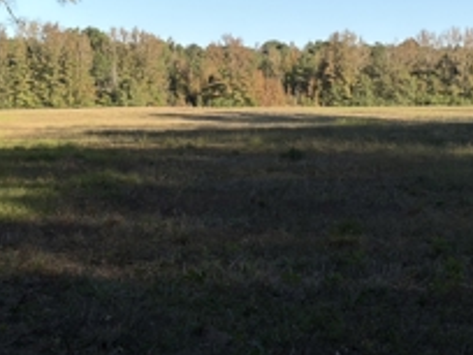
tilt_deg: +0.6
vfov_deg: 14.5
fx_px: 1394
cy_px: 116
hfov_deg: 19.3
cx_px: 209
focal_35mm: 102
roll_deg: +0.3
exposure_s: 1/2075
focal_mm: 5.96
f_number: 1.6
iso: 32
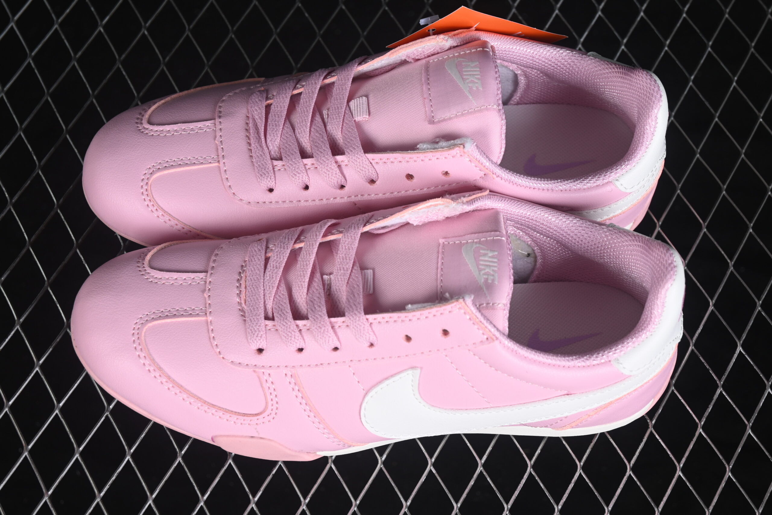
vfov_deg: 18.2
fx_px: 1608
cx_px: 386
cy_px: 258
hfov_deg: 27.0
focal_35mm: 75
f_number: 7.1
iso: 160
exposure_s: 1/80
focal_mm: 50
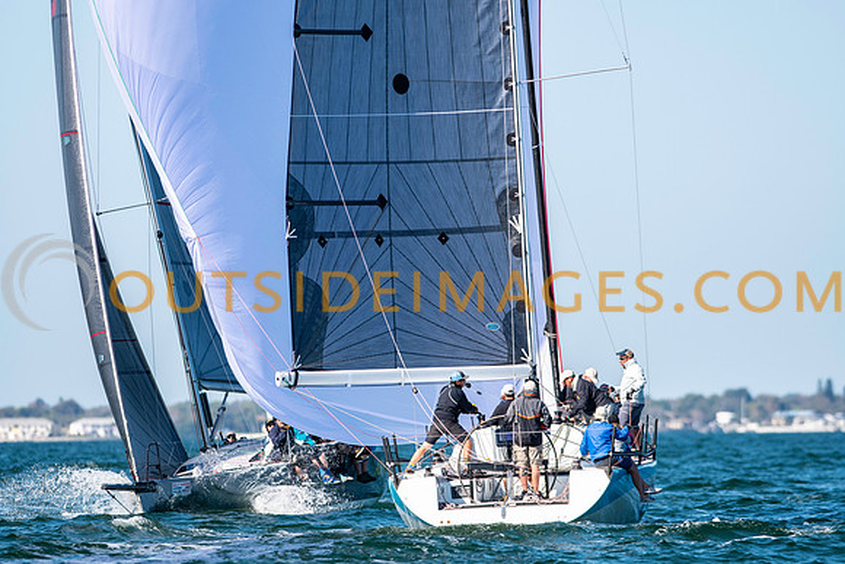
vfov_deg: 3.1
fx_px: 10564
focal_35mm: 450
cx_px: 422
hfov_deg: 4.6
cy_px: 282
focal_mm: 300
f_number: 5
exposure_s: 1/2500
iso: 250
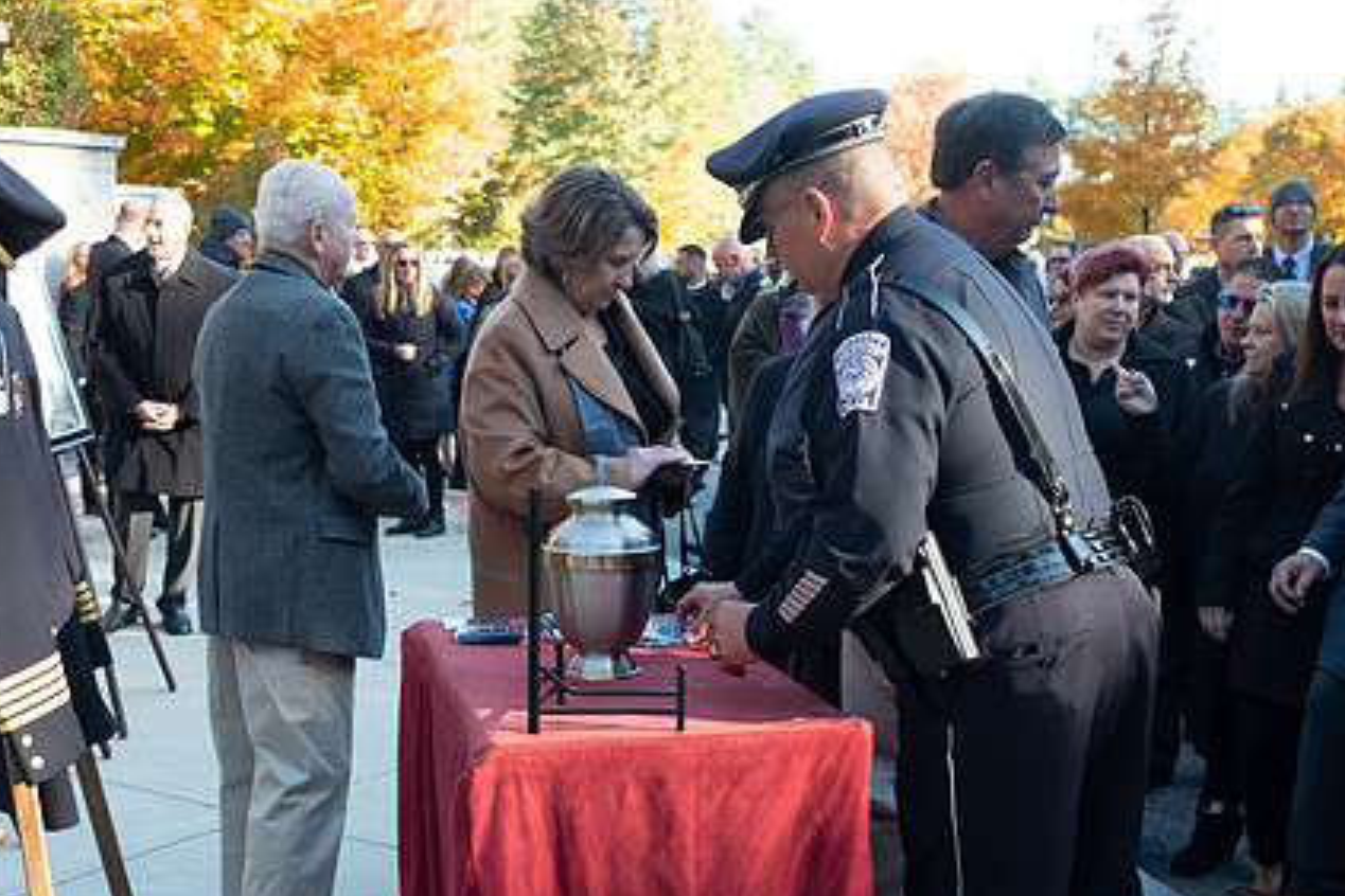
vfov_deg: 27.9
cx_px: 566
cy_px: 586
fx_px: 1793
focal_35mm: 48
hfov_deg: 41.0
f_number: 3.2
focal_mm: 23
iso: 800
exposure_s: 1/640
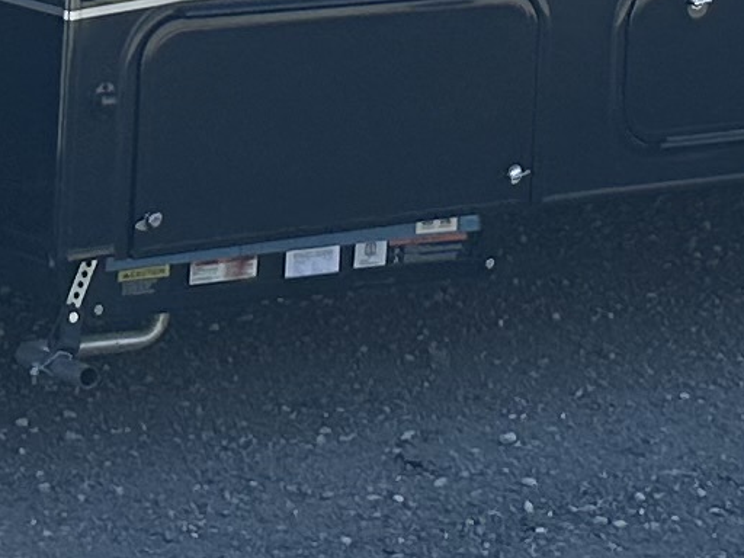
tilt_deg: -1.3
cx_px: 671
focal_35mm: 189
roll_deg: -2.5
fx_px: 4062
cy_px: -391
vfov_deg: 7.7
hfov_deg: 10.4
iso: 80
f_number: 1.78
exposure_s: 1/3472
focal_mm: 6.86
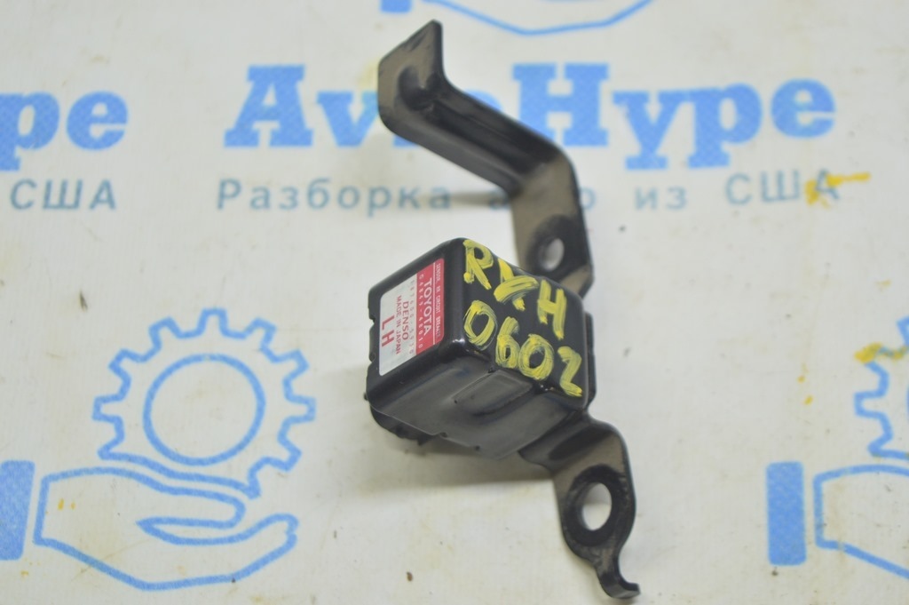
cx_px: 454
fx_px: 1968
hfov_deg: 26.0
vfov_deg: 17.5
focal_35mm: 78
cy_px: 302
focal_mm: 52
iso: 400
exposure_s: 1/20
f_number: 5.6
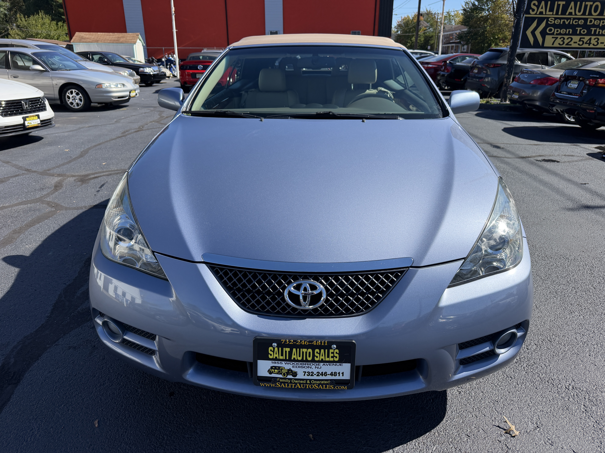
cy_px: 226
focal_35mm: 24
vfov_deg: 56.8
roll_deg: +0.1
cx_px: 302
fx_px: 419
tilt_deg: -21.5
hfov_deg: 71.6
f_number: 1.78
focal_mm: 6.76
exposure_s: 1/4673
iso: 125
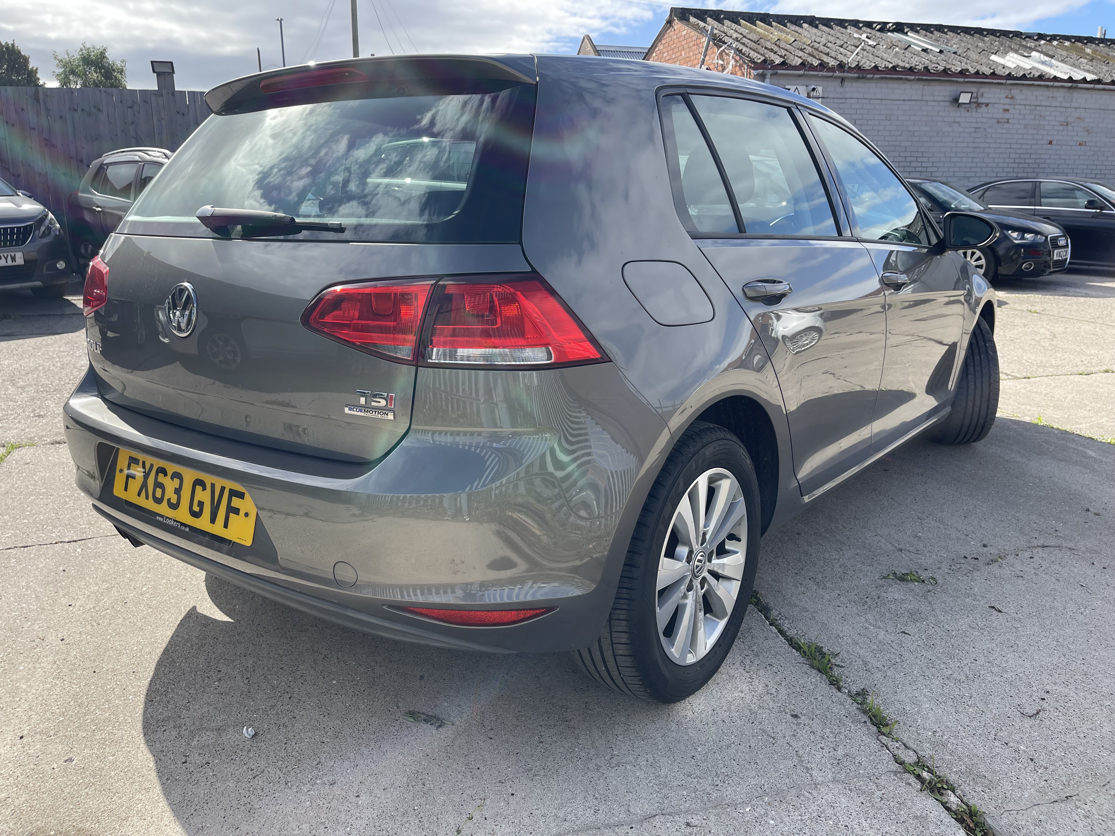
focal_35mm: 25
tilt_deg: -14.7
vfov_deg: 54.9
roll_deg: -0.8
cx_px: 558
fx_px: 805
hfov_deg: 69.4
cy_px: 418
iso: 32
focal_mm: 5.1
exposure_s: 1/1456
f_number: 1.6
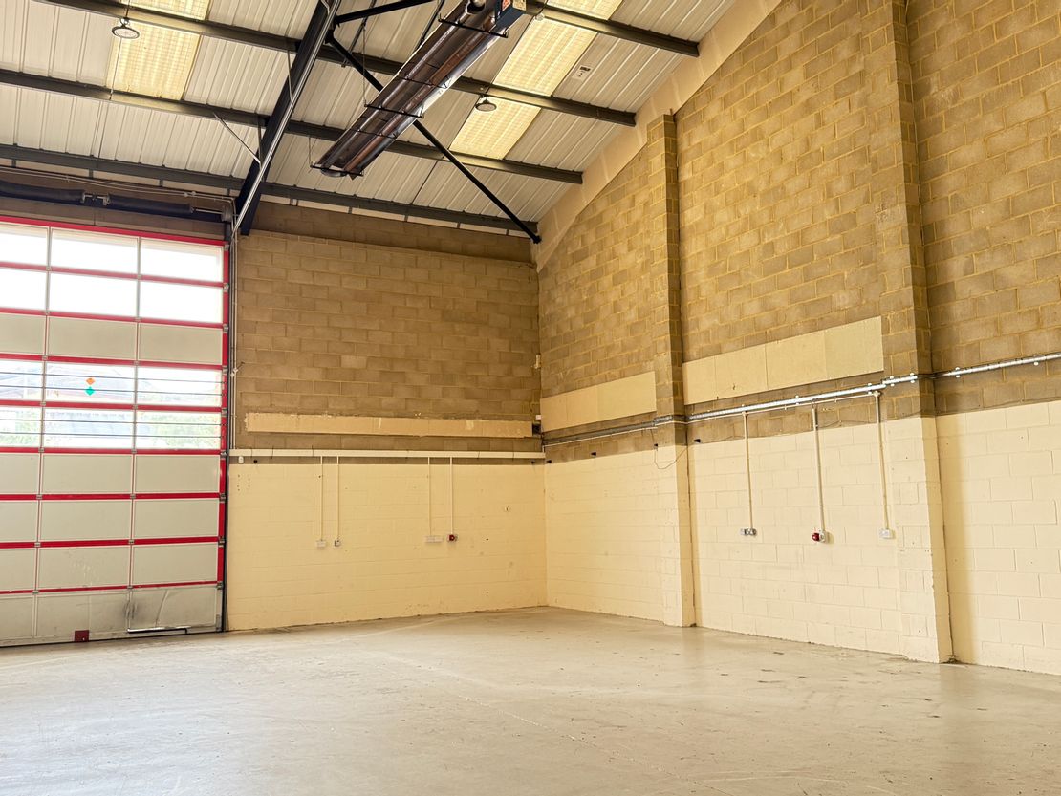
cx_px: 530
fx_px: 736
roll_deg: +1.0
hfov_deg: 71.6
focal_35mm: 24
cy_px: 398
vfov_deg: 56.8
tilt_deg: +7.7
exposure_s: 1/60
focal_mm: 6.76
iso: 320
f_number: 1.78
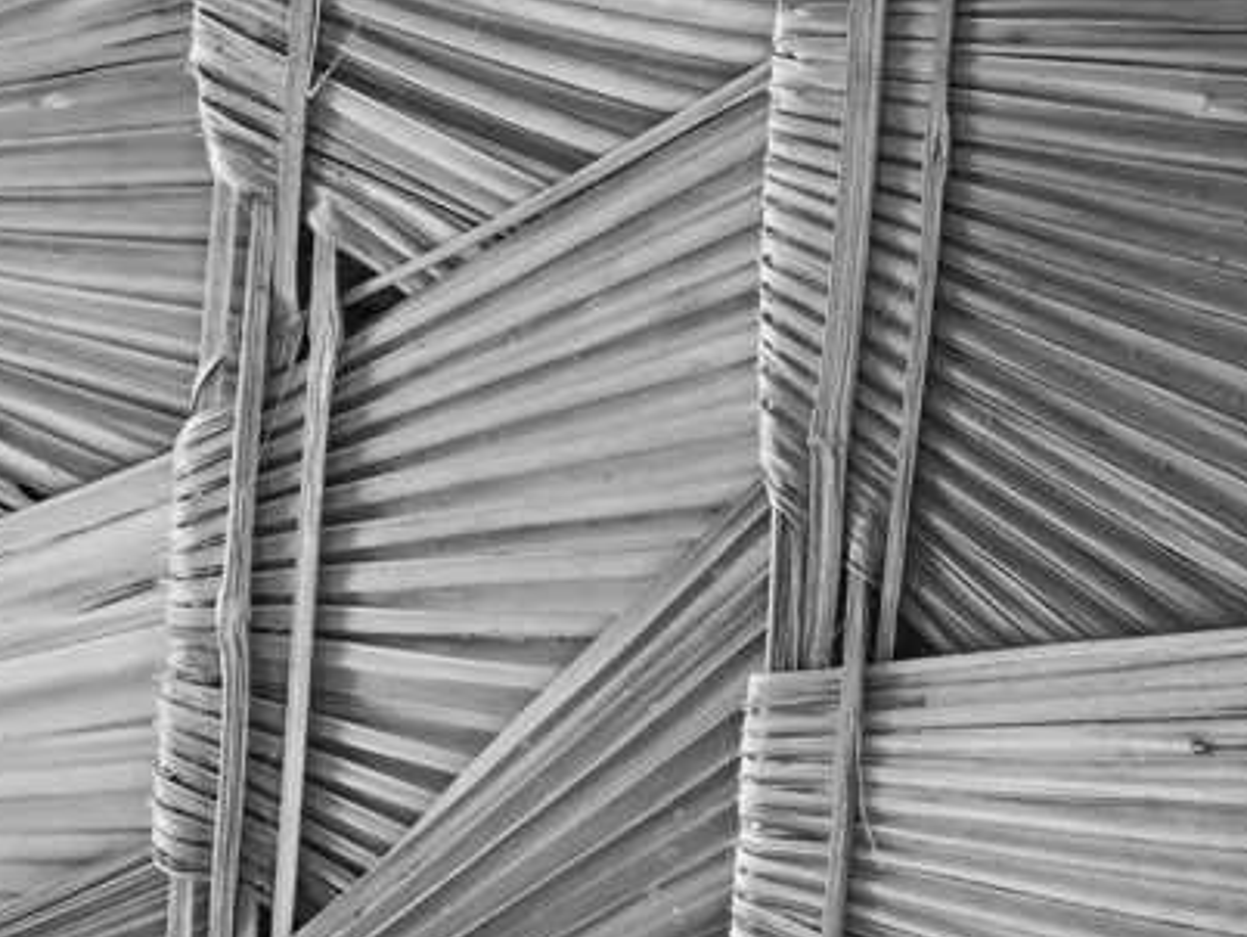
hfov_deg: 11.0
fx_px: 6452
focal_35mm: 179
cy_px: 512
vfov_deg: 8.3
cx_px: 561
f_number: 3.2
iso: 1600
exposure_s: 1/125
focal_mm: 60
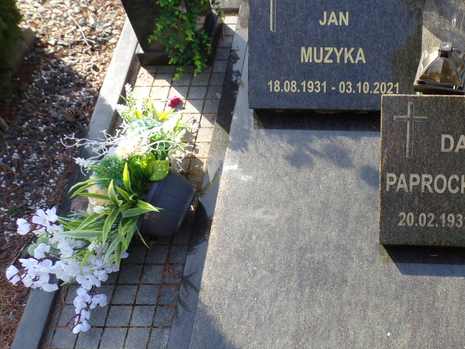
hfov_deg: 38.3
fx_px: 645
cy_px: 208
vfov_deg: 30.2
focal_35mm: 48
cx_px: 367
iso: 80
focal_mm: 4.3
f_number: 4.3
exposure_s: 1/100
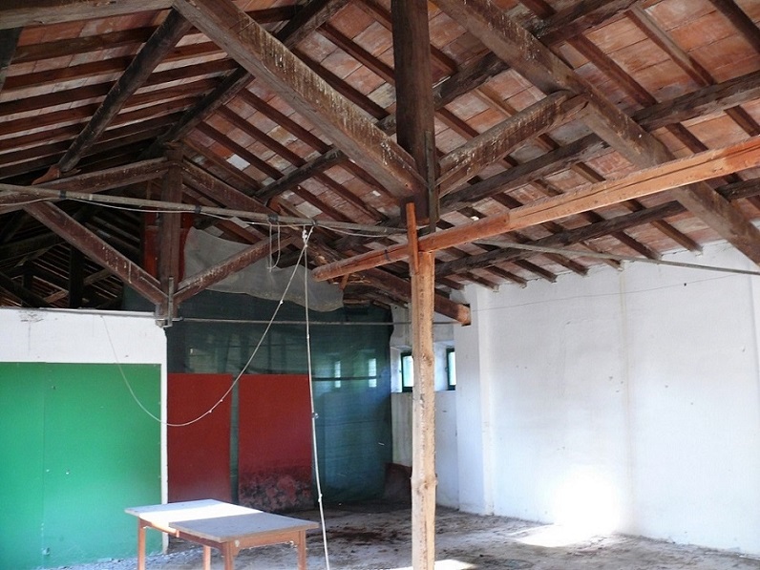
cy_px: 285
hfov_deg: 52.6
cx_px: 380
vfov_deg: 40.7
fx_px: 768
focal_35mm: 35
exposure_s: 1/13
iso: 200
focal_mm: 7.4
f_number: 2.8
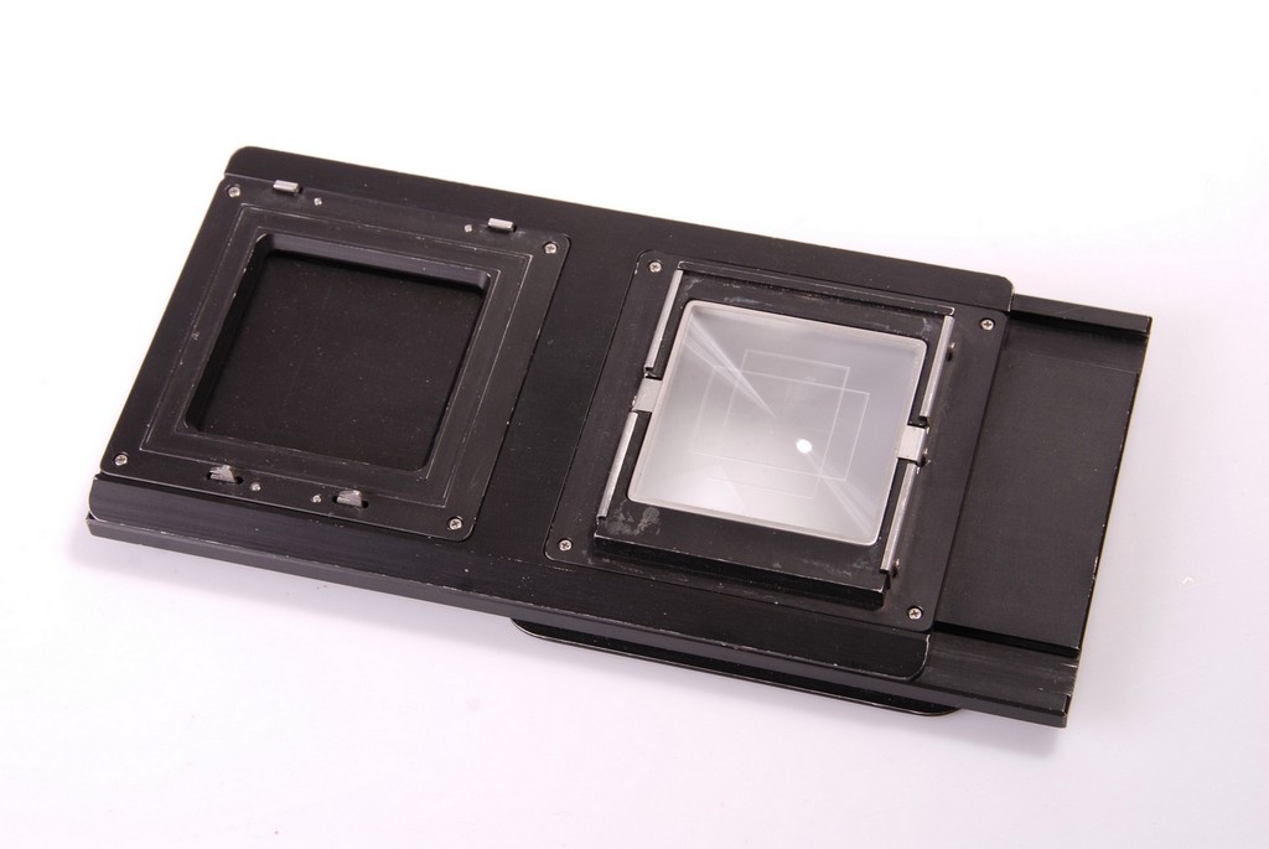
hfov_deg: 21.9
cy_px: 424
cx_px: 634
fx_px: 3281
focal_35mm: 93
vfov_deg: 14.7
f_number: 11
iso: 100
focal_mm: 62
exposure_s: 1/80
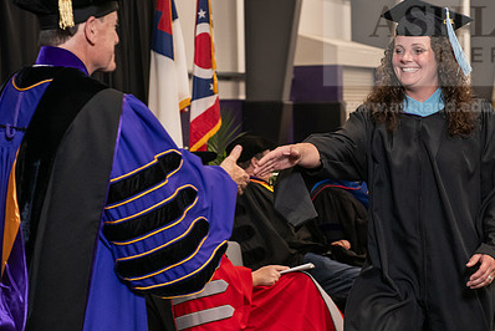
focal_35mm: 102
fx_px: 1403
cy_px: 133
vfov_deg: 13.4
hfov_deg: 20.0
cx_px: 286
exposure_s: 1/125
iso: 2000
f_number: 5
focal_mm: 70
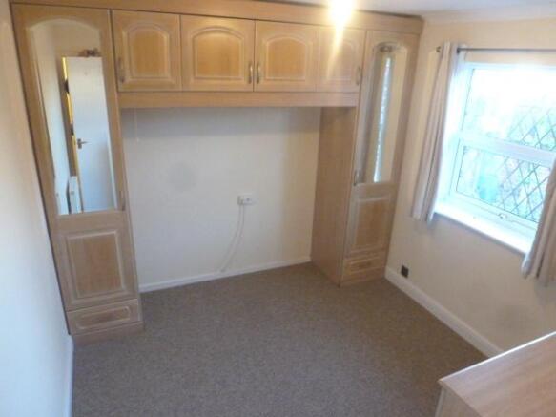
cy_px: 208
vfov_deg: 56.8
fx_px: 385
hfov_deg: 71.6
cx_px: 278
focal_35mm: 24
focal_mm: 4.3
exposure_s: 1/40
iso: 800
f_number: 3.3
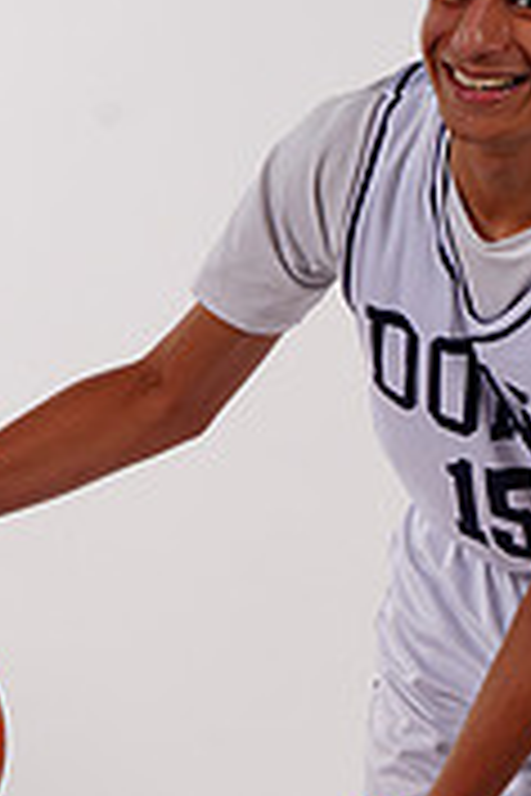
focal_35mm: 312
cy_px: 908
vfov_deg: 6.6
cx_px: 488
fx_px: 6902
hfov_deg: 4.4
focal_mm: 95
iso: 200
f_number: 10
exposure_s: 1/500
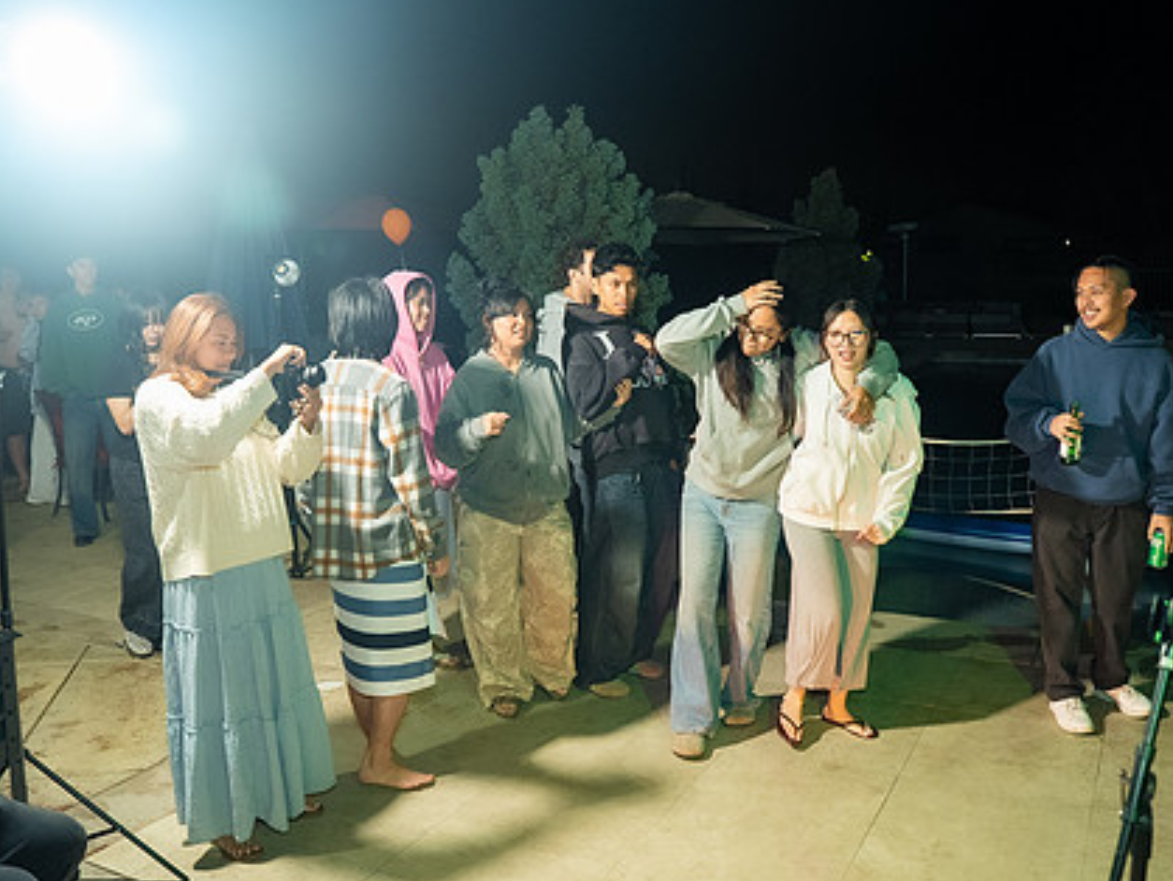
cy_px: 439
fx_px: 1085
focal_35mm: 32
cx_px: 609
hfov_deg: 56.8
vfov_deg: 44.2
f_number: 2.8
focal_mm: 24
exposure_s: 1/160
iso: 1000
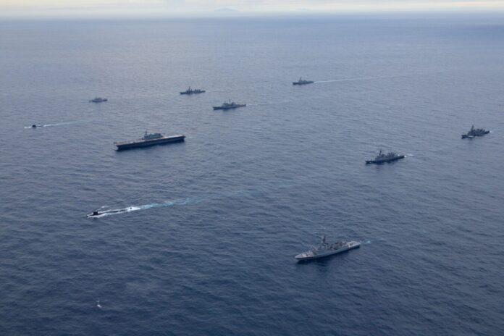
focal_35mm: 32
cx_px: 252
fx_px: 448
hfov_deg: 58.7
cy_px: 168
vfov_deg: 41.1
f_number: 7.1
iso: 400
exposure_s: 1/1000
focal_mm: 32
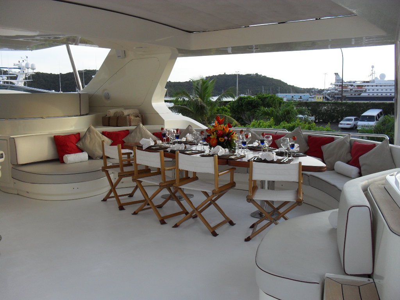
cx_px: 200
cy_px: 150
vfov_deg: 40.7
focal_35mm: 35
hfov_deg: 52.6
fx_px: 404
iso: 100
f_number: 3.2
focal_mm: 6.3
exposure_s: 1/250
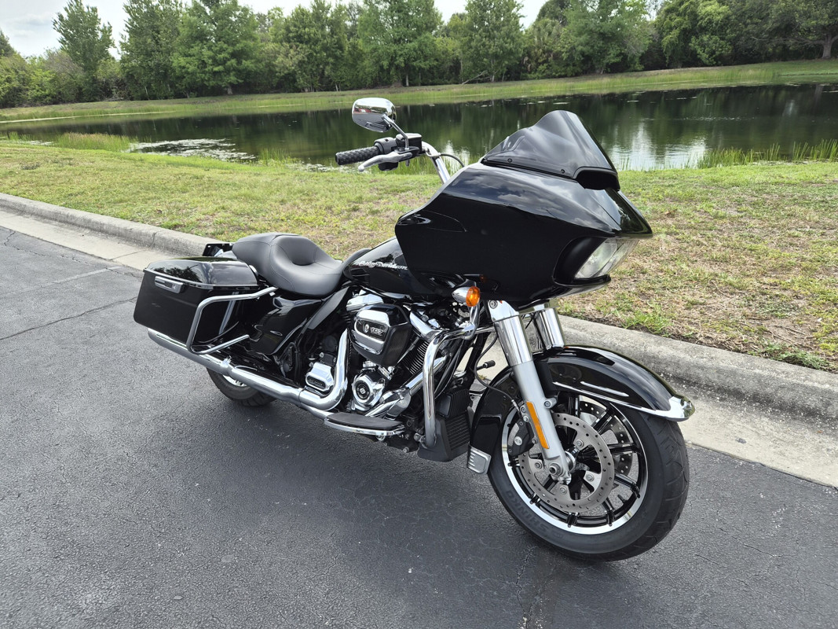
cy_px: 314
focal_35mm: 23
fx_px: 557
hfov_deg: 73.9
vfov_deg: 58.9
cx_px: 419
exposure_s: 1/1716
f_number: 1.8
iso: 80
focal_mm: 5.4
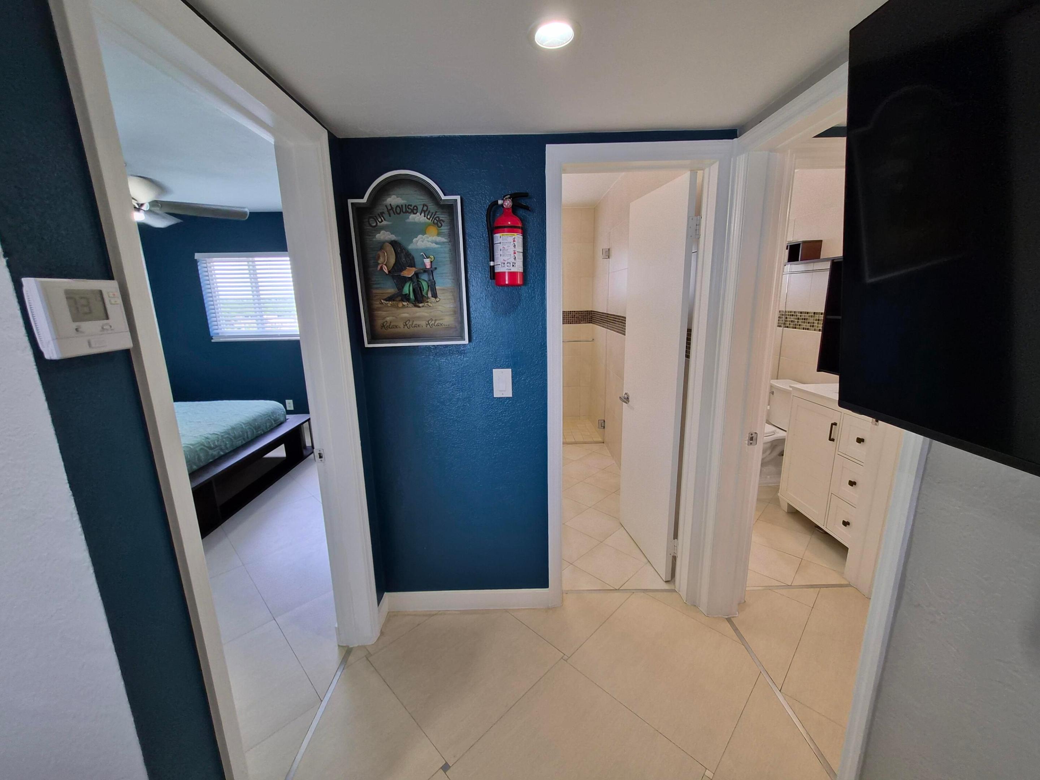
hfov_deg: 106.2
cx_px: 520
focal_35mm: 13
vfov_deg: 89.9
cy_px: 390
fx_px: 391
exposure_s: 1/60
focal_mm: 1.7
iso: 100
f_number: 2.2
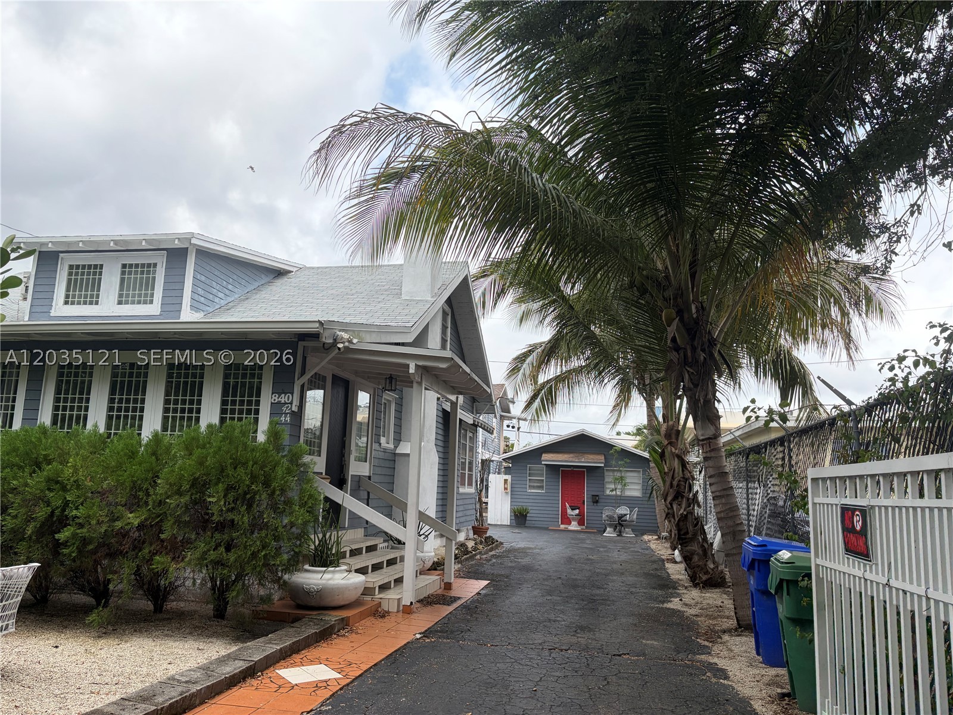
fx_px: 716
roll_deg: -1.8
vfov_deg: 53.1
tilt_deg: +13.3
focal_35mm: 26
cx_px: 476
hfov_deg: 67.3
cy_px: 358
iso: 50
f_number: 1.6
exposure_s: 1/2141
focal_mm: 5.96
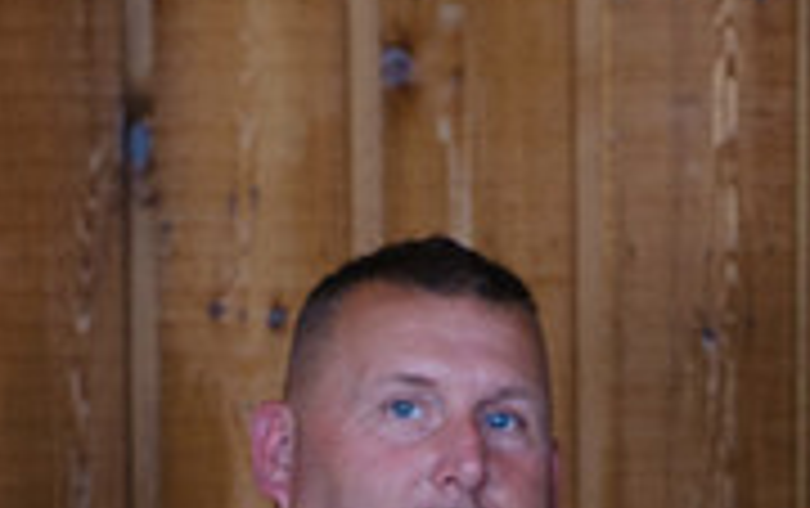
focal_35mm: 175
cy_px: 833
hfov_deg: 11.8
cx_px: 869
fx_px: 3868
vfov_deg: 7.4
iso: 1600
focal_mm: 30.2
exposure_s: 1/60
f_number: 4.5
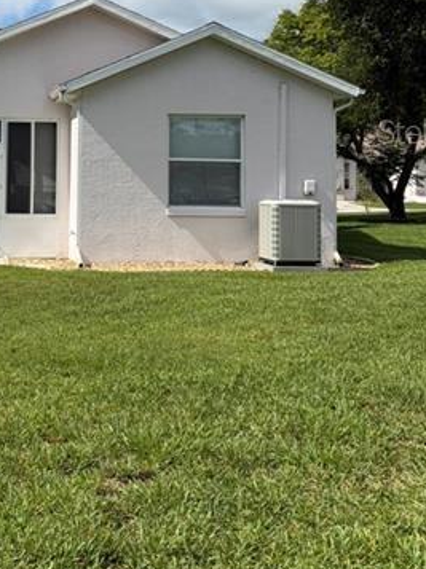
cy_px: 131
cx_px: 69
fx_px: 921
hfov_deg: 25.5
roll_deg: +0.3
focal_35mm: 56
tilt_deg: +3.5
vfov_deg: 33.6
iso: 50
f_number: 1.6
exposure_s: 1/4329
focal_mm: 5.96
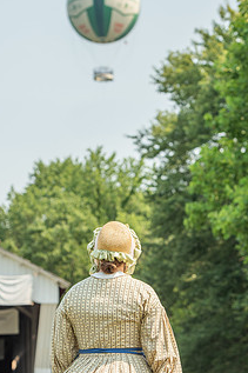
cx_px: 123
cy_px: 197
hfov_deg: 10.1
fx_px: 1396
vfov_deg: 15.2
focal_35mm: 135
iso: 160
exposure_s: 1/1250
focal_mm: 95
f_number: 5
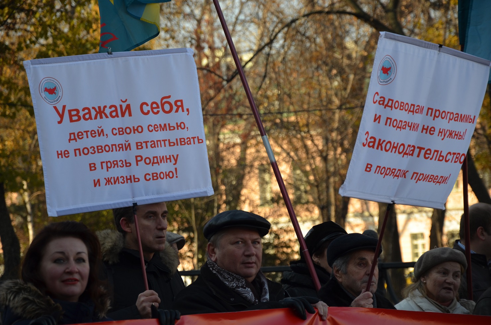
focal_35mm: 158
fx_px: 2144
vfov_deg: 8.7
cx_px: 246
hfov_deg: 13.1
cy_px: 162
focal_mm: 105
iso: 320
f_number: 5.6
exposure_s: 1/500
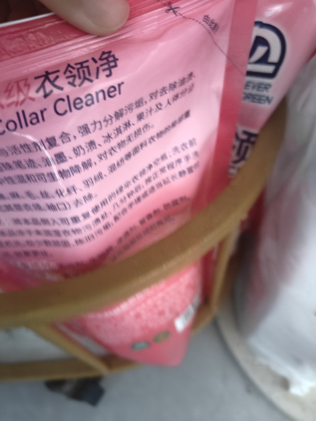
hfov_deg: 56.8
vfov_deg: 71.6
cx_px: 158
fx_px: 292
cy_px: 210
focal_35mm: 24
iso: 1250
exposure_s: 1/33
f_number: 1.8
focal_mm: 5.59
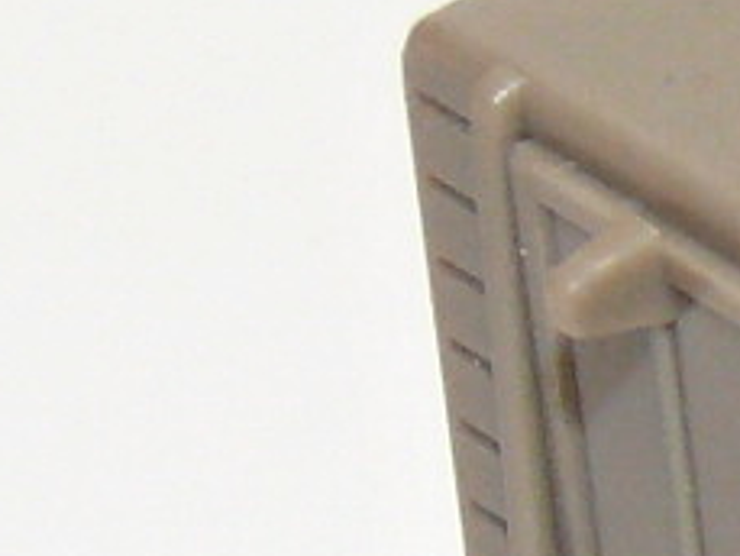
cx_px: 2369
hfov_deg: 3.7
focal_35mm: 517
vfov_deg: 2.9
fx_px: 11058
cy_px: 242
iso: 100
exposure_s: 1/30
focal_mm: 11.2
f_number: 4
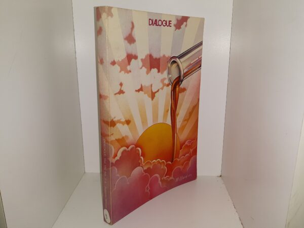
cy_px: 114
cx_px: 152
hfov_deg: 63.4
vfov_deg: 49.7
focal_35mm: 28
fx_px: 246
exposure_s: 1/166
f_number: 1.7
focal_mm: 3.7
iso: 40
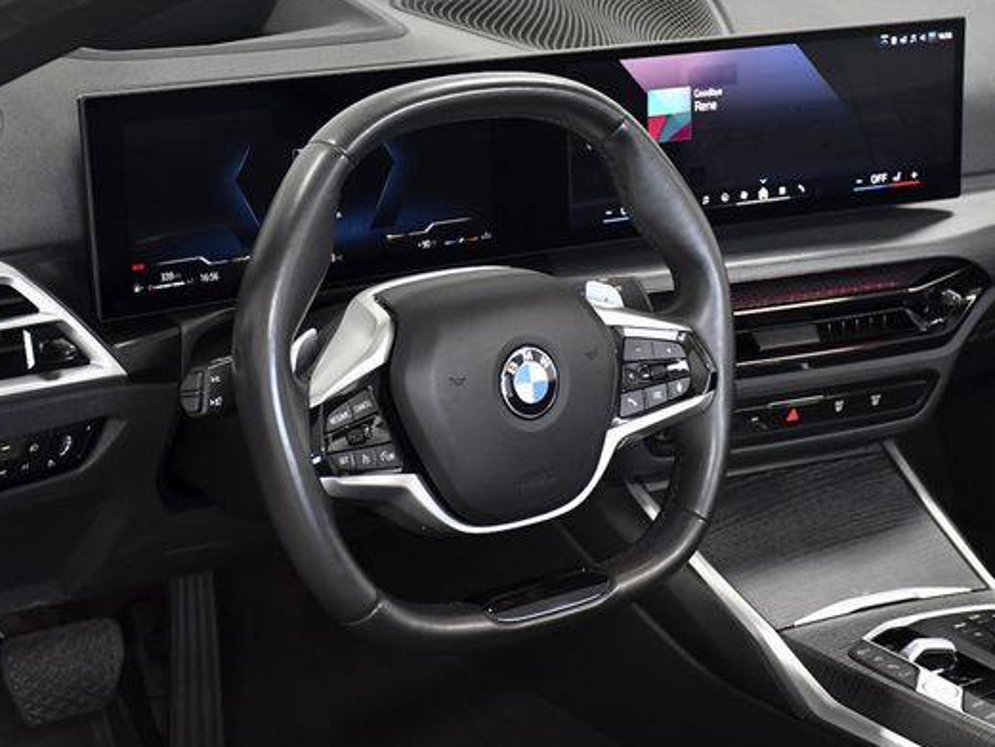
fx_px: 2444
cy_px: 368
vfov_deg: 17.4
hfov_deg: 23.0
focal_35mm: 85
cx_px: 529
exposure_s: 1/250
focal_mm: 48
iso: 2500
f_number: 4.5
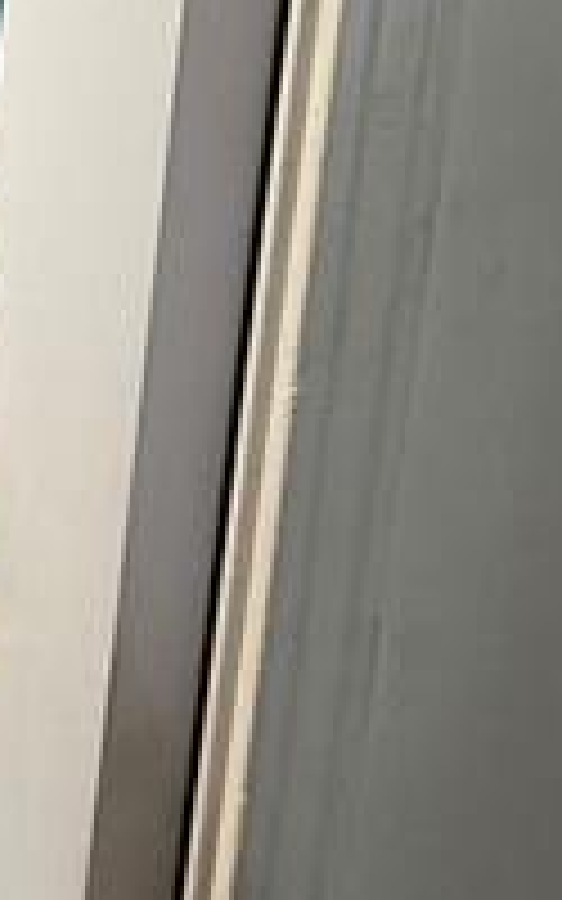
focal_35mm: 57
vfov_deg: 35.2
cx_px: -423
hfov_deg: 18.3
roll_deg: -2.9
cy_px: 274
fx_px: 1397
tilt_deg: -6.8
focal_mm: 2.22
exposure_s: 1/120
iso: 250
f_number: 2.2
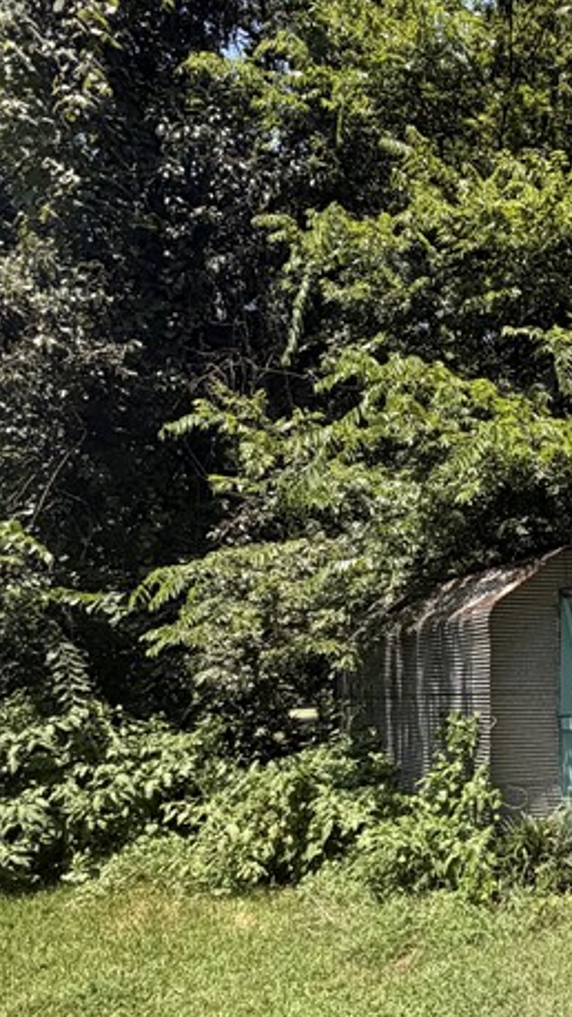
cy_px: 687
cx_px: 656
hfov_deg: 30.3
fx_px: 917
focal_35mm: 34
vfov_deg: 56.6
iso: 40
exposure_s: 1/631
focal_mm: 2.22
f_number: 2.2
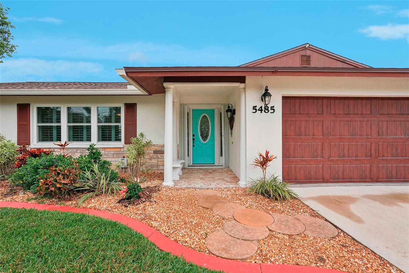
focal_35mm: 16
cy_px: 136
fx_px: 182
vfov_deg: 73.7
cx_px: 204
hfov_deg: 96.7
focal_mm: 16
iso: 400
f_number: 8
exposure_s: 1/200
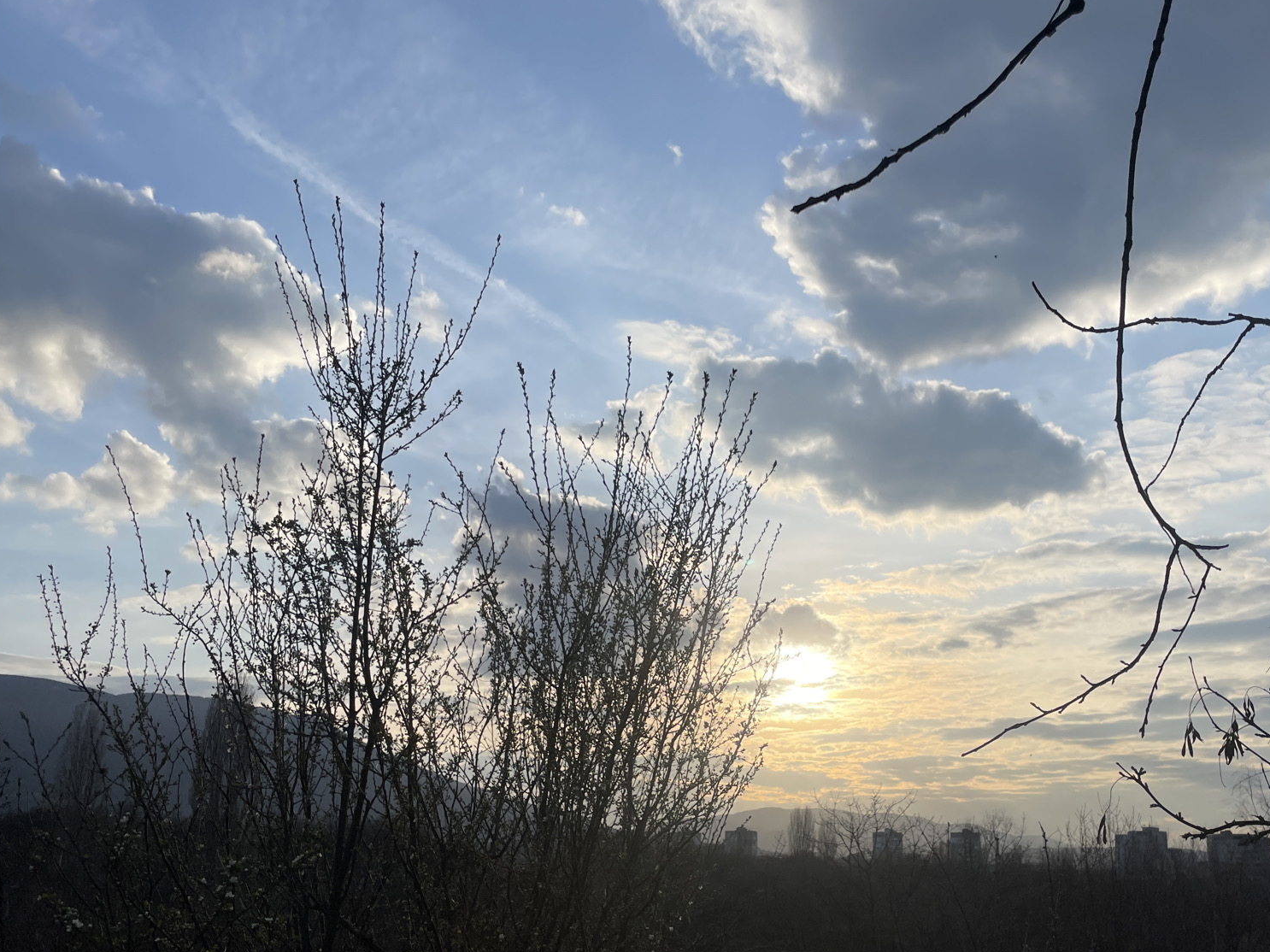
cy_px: 611
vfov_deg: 40.3
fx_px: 1284
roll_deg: -0.1
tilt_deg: +11.4
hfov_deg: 52.2
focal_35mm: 35
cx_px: 775
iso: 32
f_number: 1.6
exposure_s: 1/6135
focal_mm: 4.2
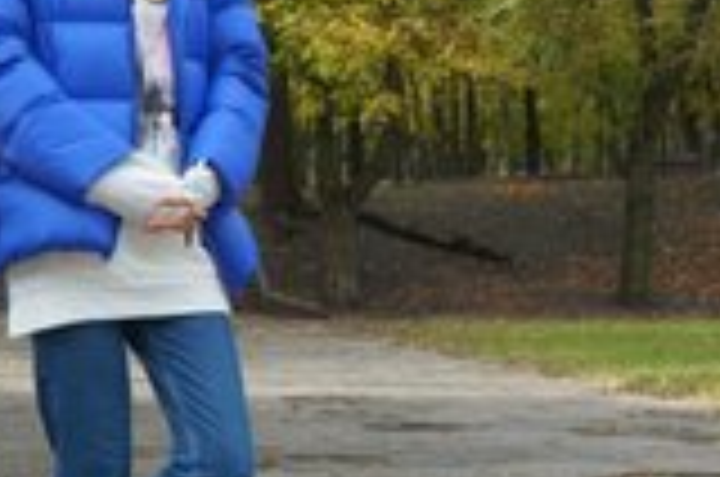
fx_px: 1722
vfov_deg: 15.8
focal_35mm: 86
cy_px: 238
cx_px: 472
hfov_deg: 23.5
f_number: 4
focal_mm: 23
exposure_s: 1/200
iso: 100
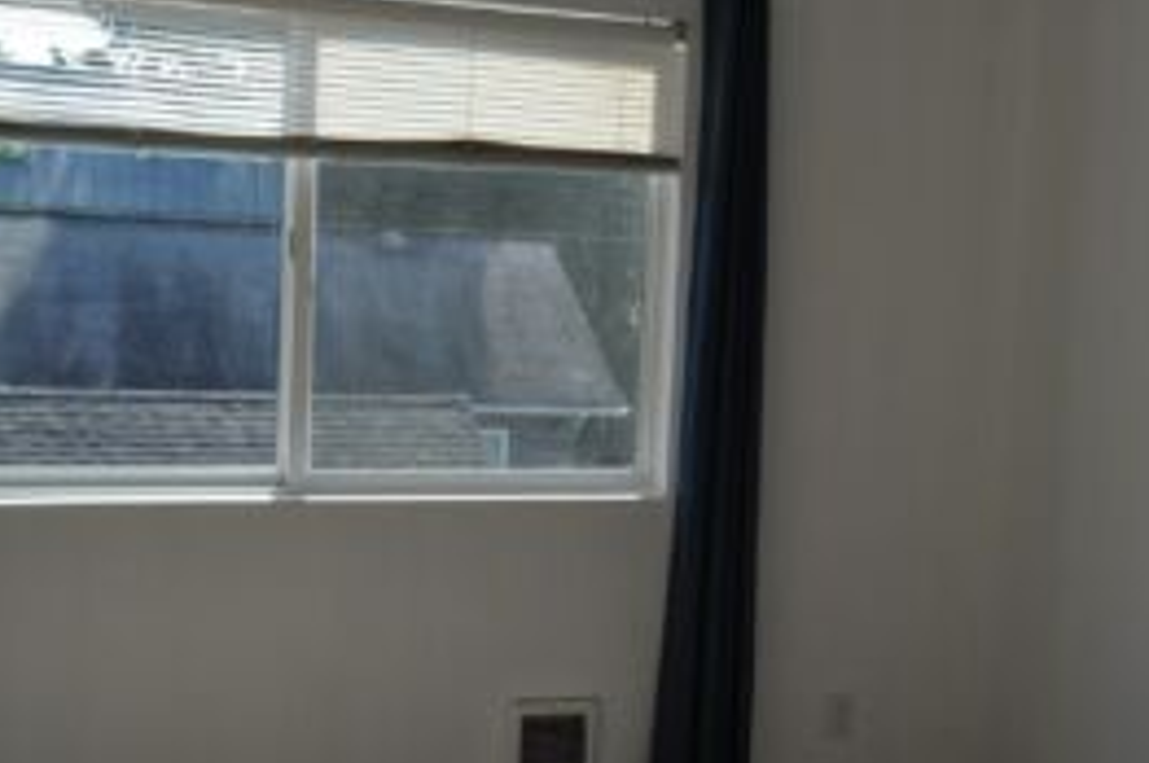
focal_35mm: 55
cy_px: 364
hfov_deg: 35.8
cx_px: 803
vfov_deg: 24.6
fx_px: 1753
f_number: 7.1
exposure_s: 1/200
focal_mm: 24
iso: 200
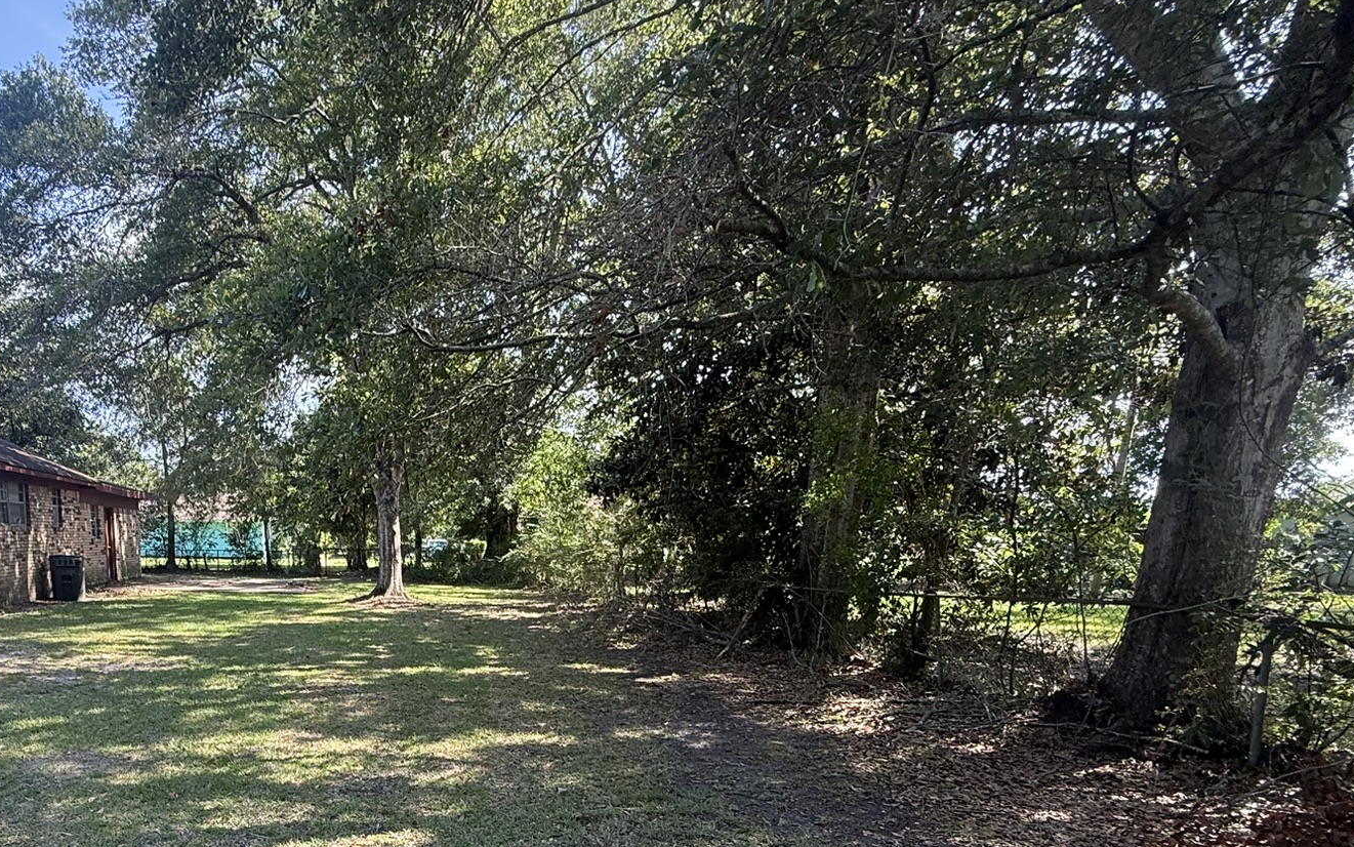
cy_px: 694
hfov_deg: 73.6
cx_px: 400
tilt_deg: -7.2
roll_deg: -1.1
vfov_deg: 49.5
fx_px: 849
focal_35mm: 23
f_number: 2.2
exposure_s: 1/133
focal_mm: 2.22
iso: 64
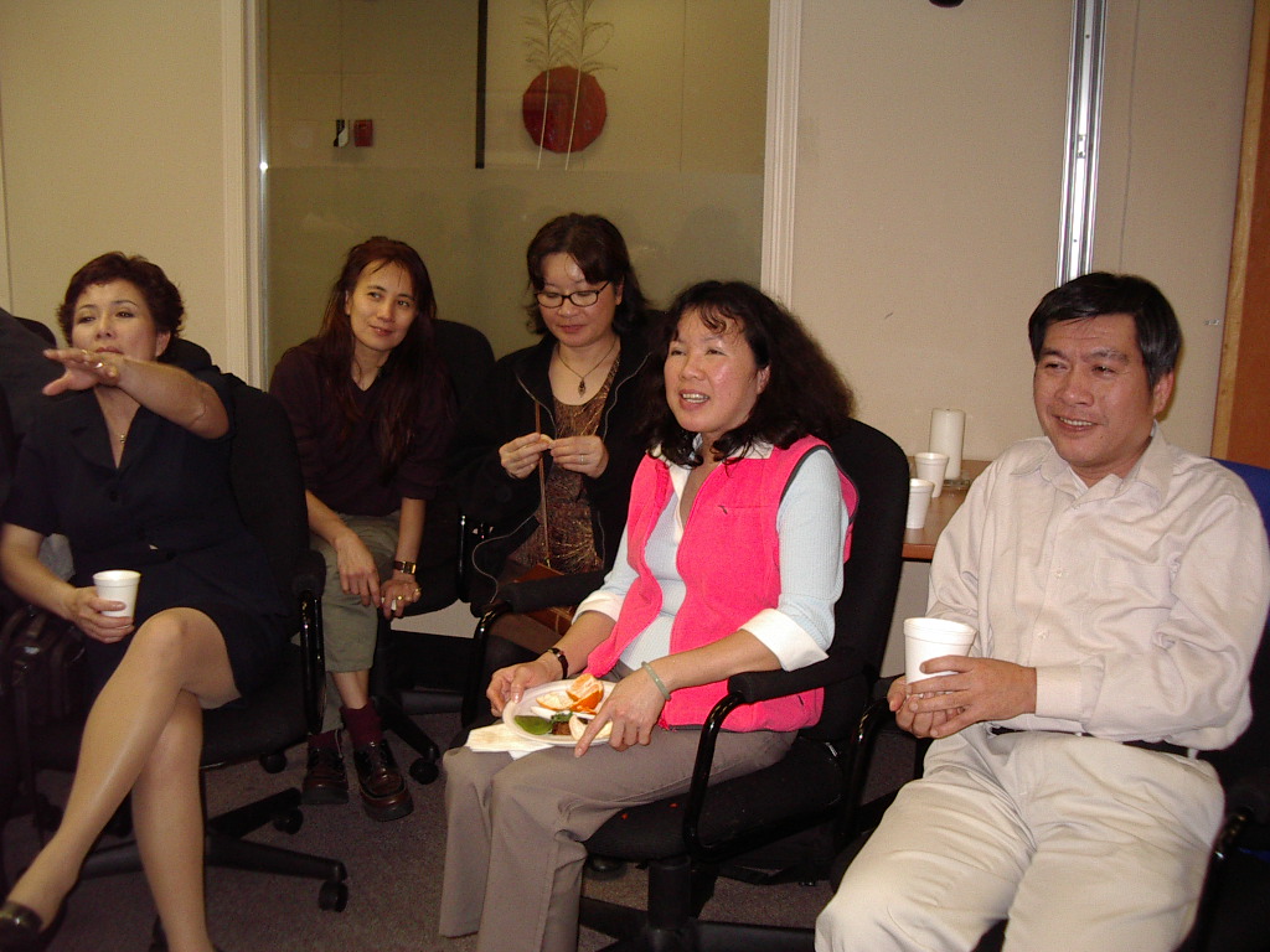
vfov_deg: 37.7
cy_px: 476
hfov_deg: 49.0
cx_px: 635
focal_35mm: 38
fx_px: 1394
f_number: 2.6
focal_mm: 5.8
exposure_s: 1/60
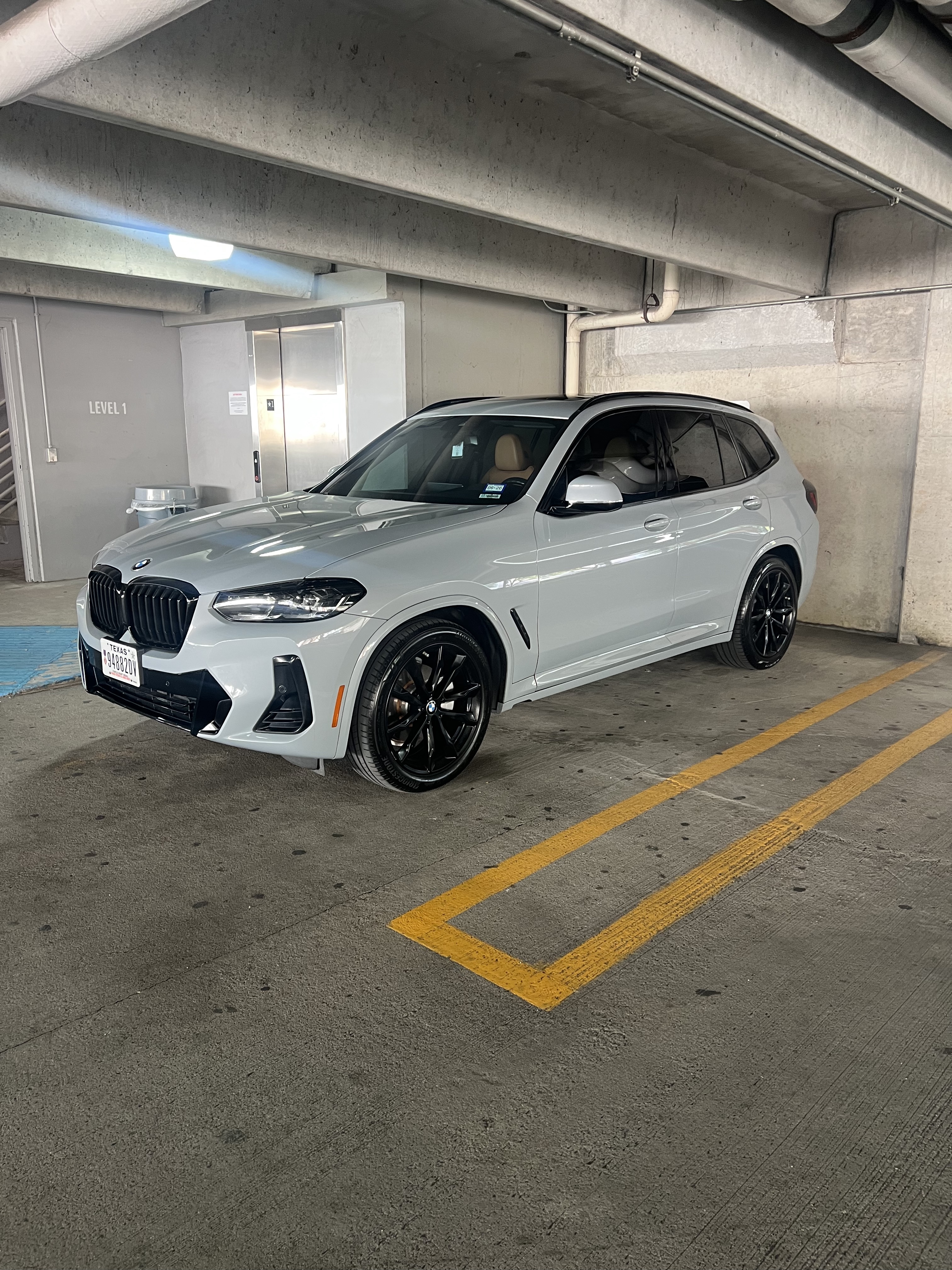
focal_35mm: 26
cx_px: 476
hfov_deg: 53.1
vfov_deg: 67.3
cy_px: 635
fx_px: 953
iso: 125
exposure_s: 1/68
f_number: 1.5
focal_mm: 5.7
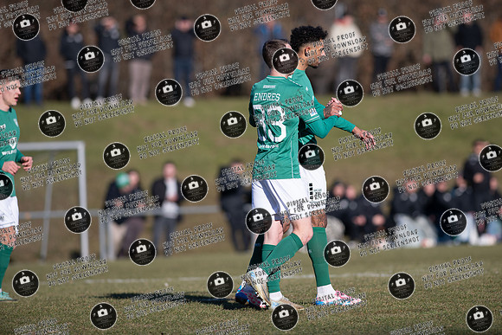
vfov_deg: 4.2
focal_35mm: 325
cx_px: 272
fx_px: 4528
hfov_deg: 6.3
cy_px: 154
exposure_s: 1/1600
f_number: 3.5
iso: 80
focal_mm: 300
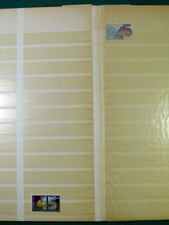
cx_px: 84
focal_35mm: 34
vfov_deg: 54.0
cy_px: 112
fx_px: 221
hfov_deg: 41.8
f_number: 4
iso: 100
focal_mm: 6.2
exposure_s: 1/125
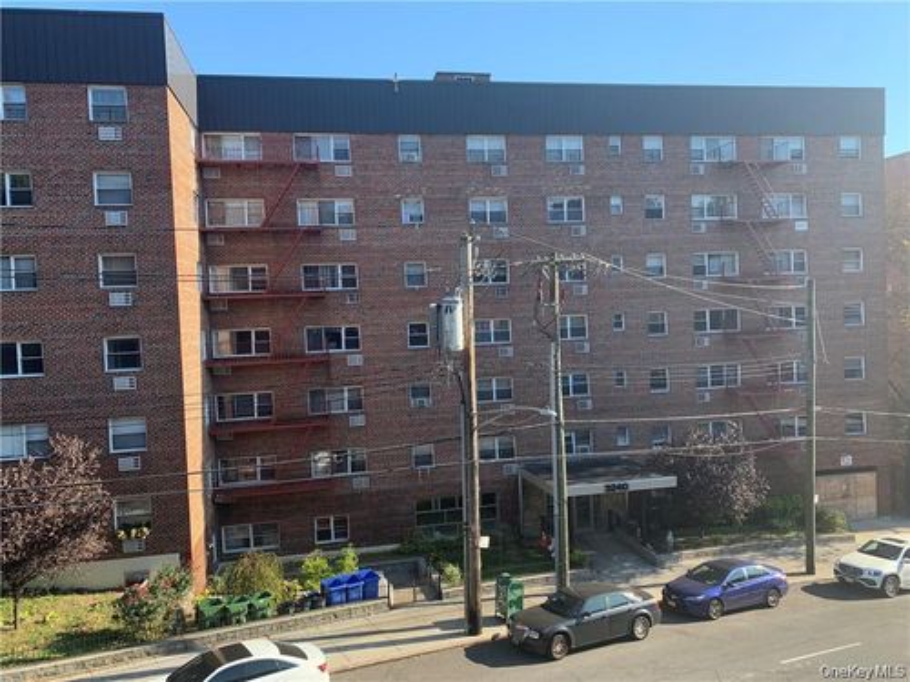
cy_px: 341
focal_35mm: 26
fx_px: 683
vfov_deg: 53.1
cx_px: 455
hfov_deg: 67.3
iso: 25
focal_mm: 4.25
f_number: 1.8
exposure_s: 1/518
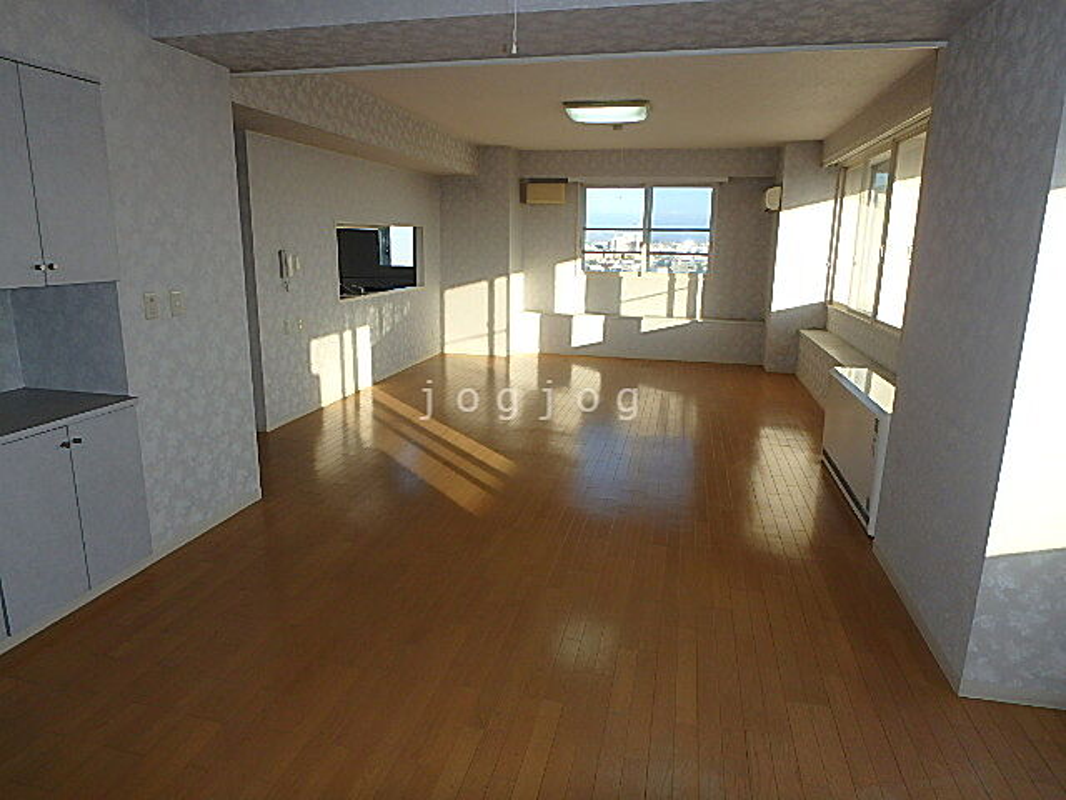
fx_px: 647
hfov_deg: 79.0
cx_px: 533
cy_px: 400
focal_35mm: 21
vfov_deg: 63.4
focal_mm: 3.7
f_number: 3.5
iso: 125
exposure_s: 1/200
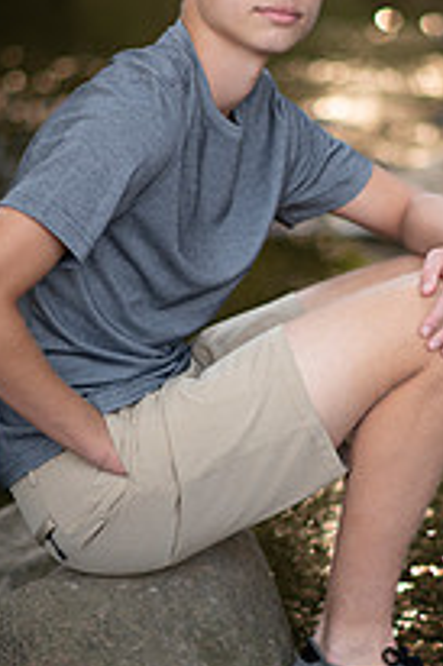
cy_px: 330
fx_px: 3439
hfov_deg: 7.4
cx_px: 288
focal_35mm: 186
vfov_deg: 11.1
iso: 125
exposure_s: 1/320
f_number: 1.8
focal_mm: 85
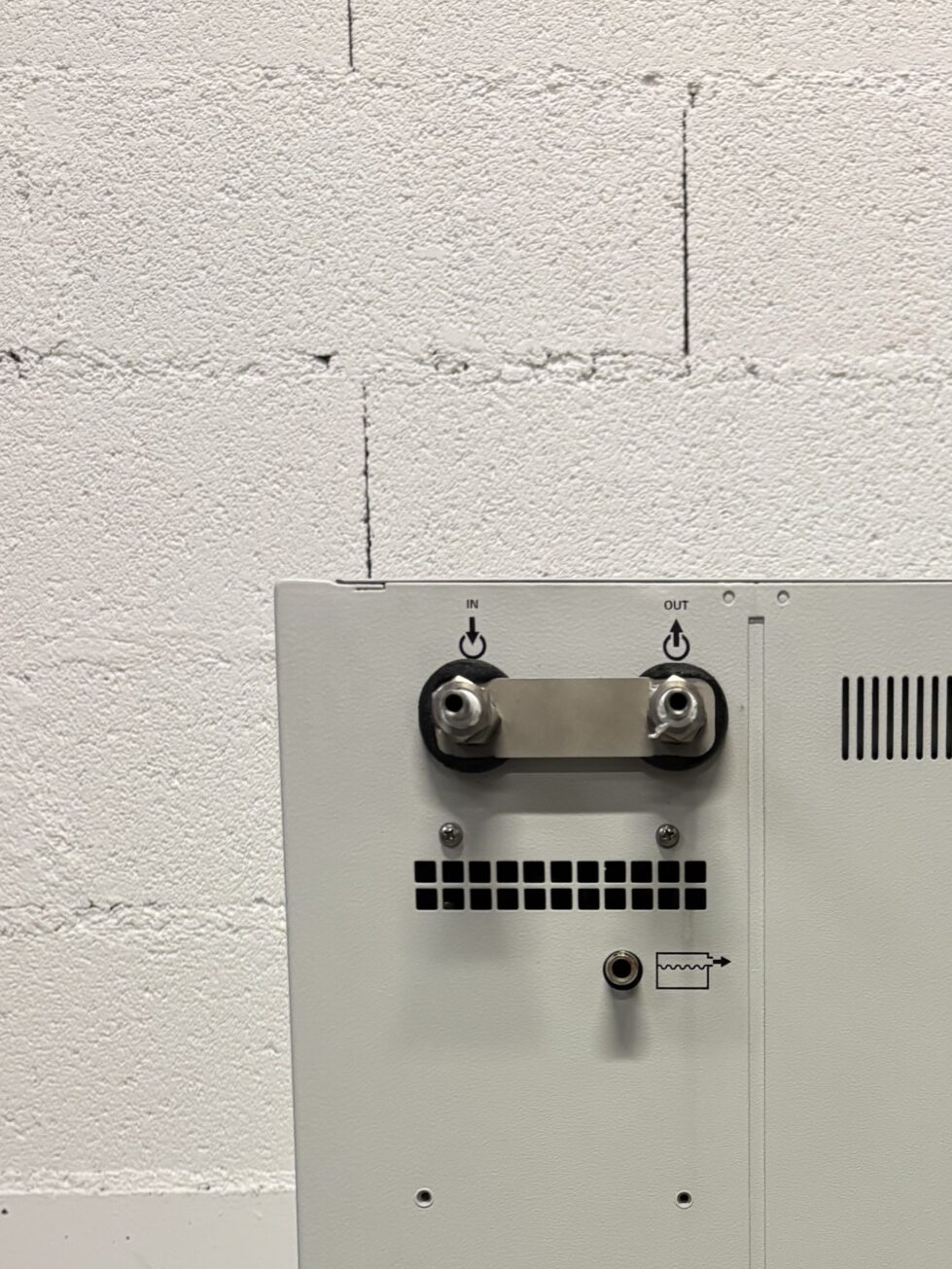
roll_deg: -0.5
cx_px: 723
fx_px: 1870
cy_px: 1145
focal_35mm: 51
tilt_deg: -8.1
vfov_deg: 35.3
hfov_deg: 28.1
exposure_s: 1/50
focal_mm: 5.96
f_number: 1.6
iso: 200
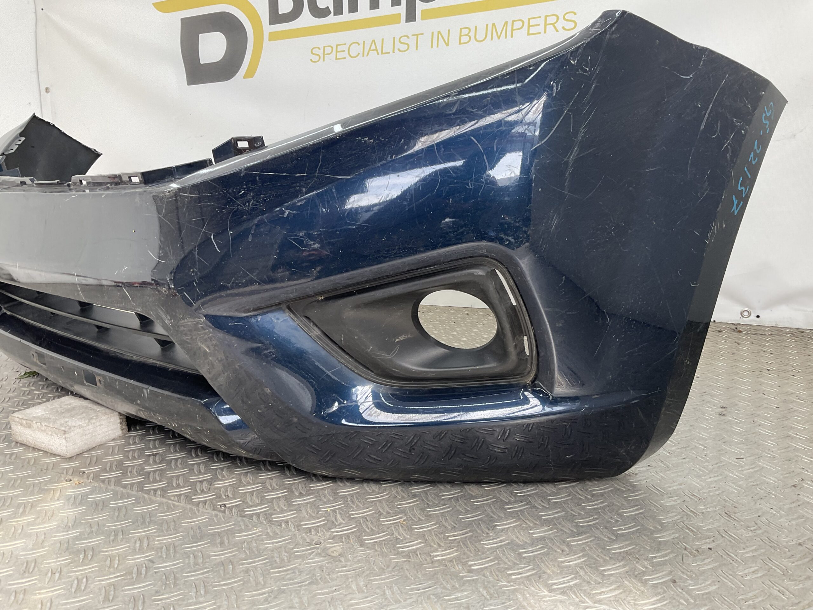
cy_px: 305
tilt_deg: -13.0
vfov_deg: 48.2
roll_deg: +2.5
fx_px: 681
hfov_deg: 61.7
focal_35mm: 29
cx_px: 406
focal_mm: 3
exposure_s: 1/120
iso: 25
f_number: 1.8
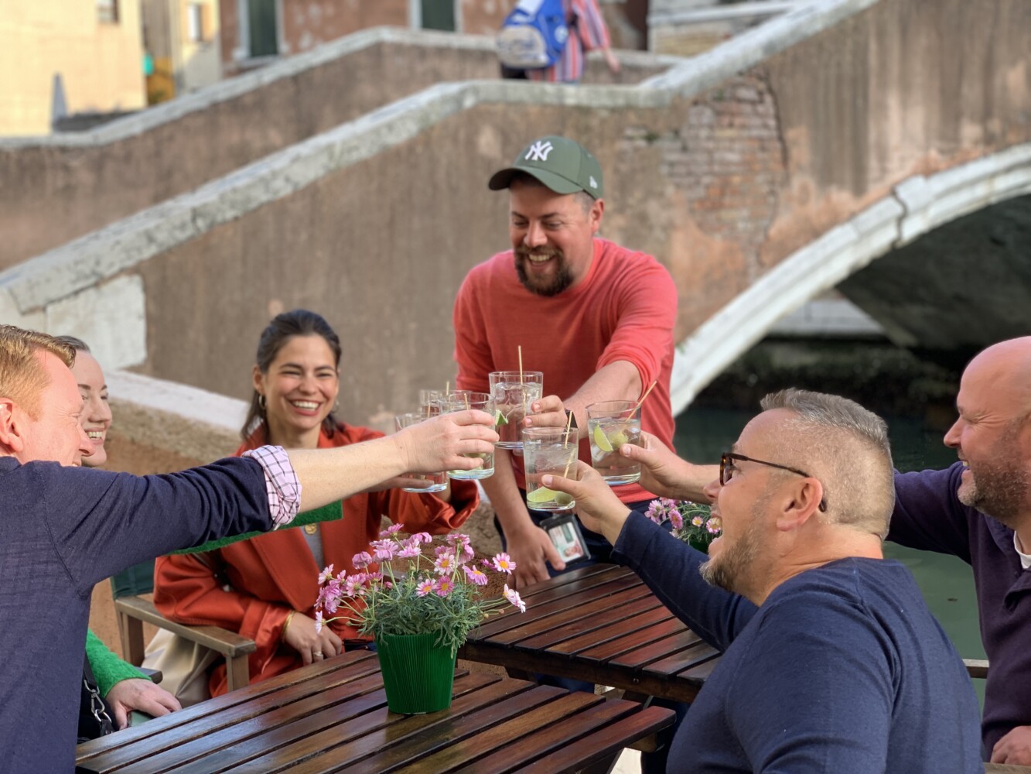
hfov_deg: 36.8
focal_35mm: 52
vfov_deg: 28.0
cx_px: 516
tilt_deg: -5.5
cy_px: 387
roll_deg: +1.3
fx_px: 1549
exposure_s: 1/122
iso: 20
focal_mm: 6
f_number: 2.4
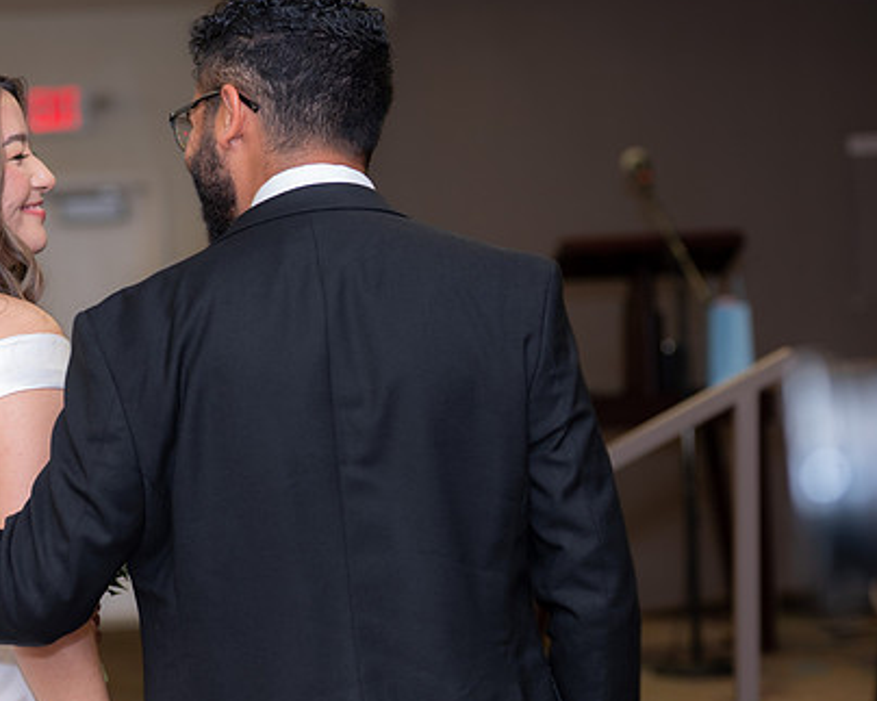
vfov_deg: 14.7
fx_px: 2725
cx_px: 352
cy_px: 354
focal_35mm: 105
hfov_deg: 18.3
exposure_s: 1/80
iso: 200
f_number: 2.8
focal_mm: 78
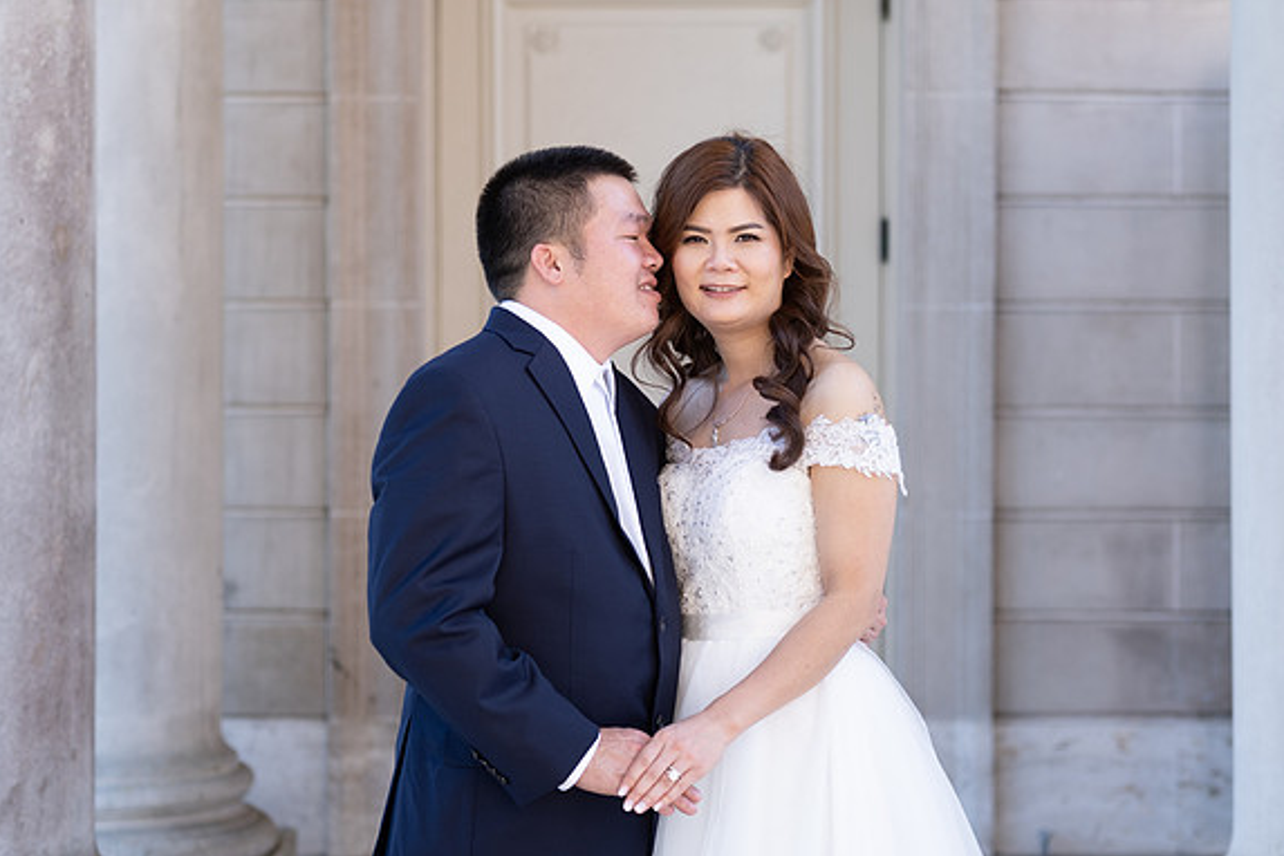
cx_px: 645
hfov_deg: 23.9
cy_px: 431
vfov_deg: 16.1
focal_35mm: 85
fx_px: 3031
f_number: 2.5
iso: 160
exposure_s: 1/320
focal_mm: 56
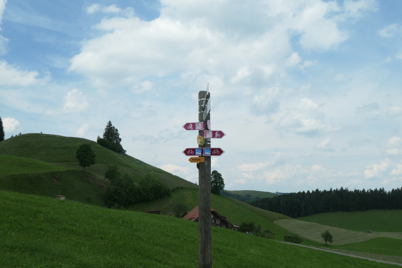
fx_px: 368
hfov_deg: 57.2
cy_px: 134
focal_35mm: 33
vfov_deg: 40.0
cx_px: 201
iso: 200
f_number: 6.3
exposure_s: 1/800
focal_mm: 12.2
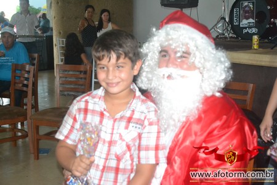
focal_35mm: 57
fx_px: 439
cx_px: 138
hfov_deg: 35.1
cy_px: 92
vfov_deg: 23.8
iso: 3200
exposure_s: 1/60
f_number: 4.5
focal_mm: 38
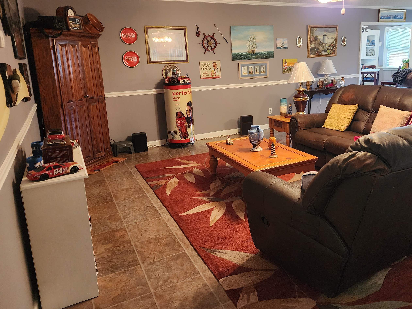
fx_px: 333
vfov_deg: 49.6
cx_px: 246
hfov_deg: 62.9
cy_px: 130
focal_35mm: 28
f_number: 1.8
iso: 640
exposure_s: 1/60
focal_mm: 6.4
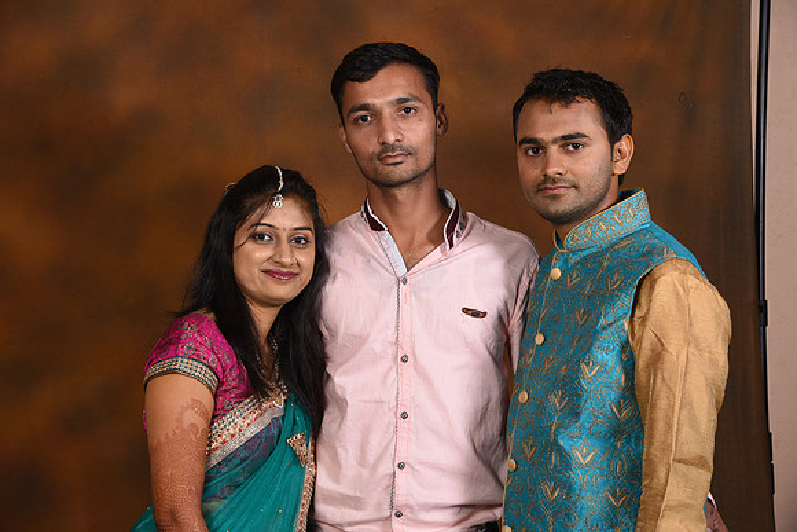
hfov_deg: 26.0
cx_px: 398
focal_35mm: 78
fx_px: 1727
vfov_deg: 17.5
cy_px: 266
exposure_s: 1/125
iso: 200
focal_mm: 78
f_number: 10
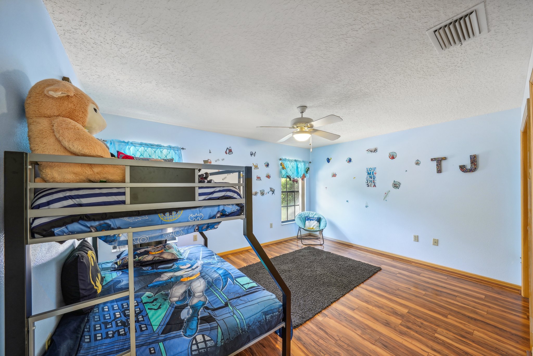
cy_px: 178
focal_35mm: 12
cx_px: 266
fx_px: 178
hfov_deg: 112.6
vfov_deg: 90.0
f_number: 8
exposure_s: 1/4
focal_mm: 12
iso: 400
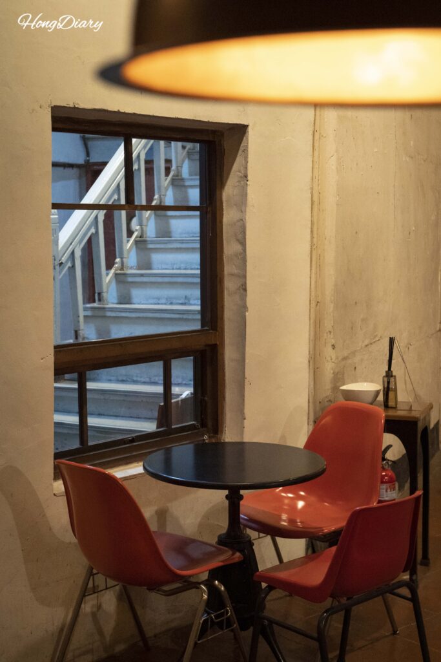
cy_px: 331
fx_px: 992
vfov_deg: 36.9
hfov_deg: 25.1
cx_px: 220
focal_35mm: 54
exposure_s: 1/100
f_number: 5.6
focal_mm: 54
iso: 12800
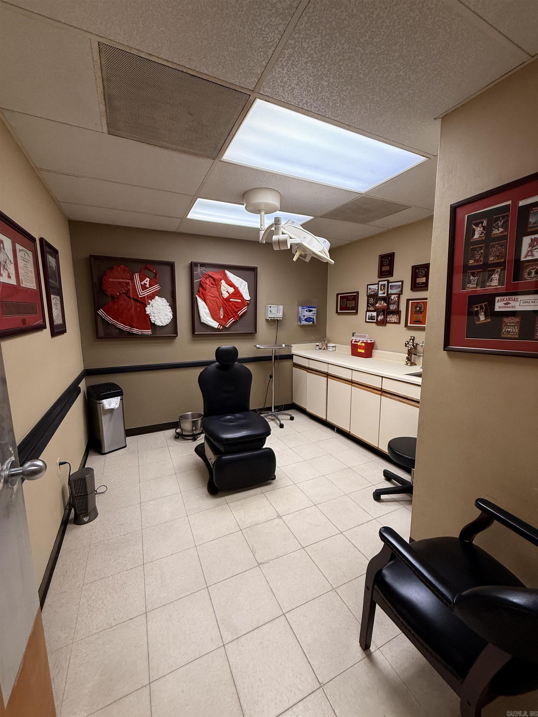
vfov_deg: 102.1
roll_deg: -0.4
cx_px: 269
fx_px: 290
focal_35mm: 14
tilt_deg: -7.3
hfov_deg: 85.7
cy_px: 358
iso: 250
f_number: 2.2
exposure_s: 1/120
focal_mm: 2.22
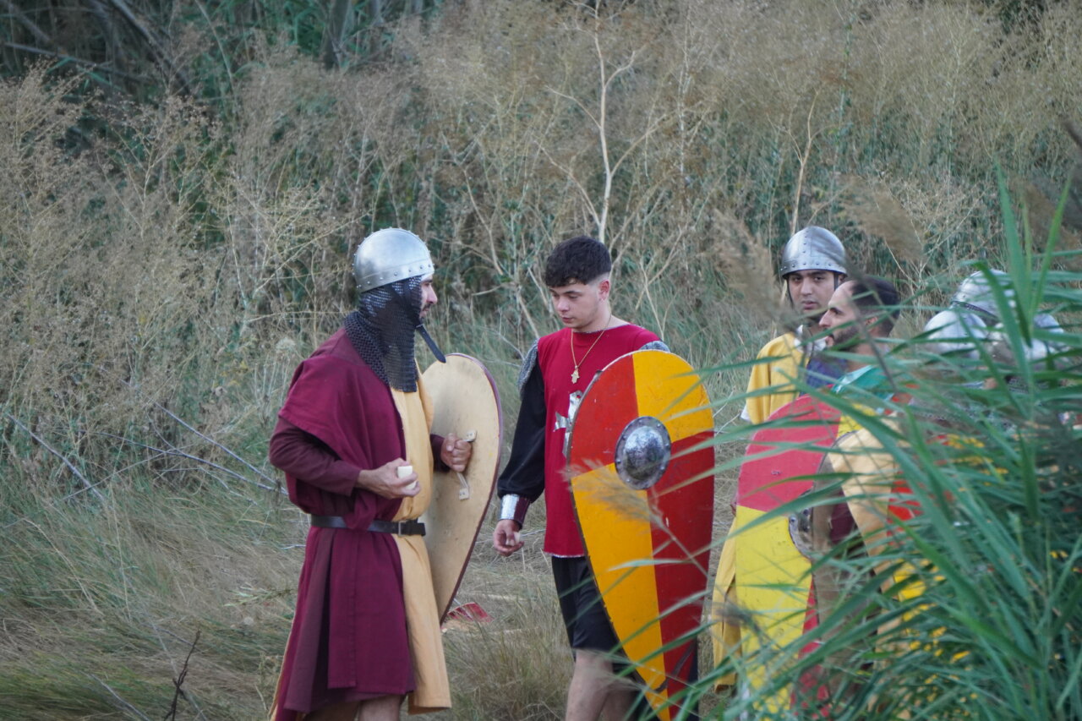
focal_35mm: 315
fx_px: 9466
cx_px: 541
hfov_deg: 6.5
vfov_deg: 4.4
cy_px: 360
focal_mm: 210
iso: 1600
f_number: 6.3
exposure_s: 1/400
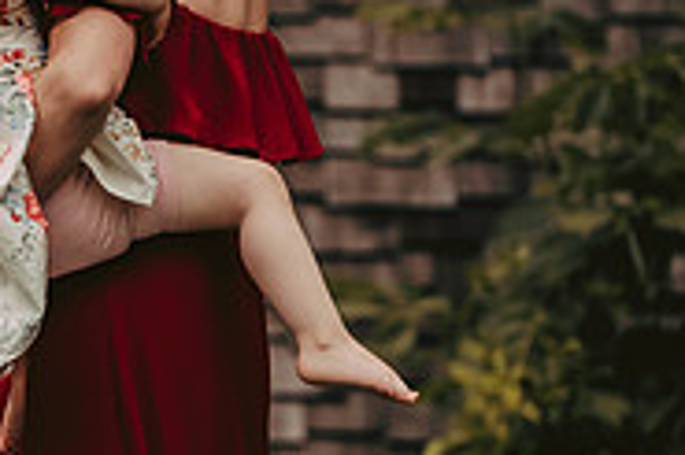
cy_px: 283
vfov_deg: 3.5
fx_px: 7452
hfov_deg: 5.2
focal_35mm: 392
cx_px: -270
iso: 640
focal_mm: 125
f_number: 2.8
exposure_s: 1/4000
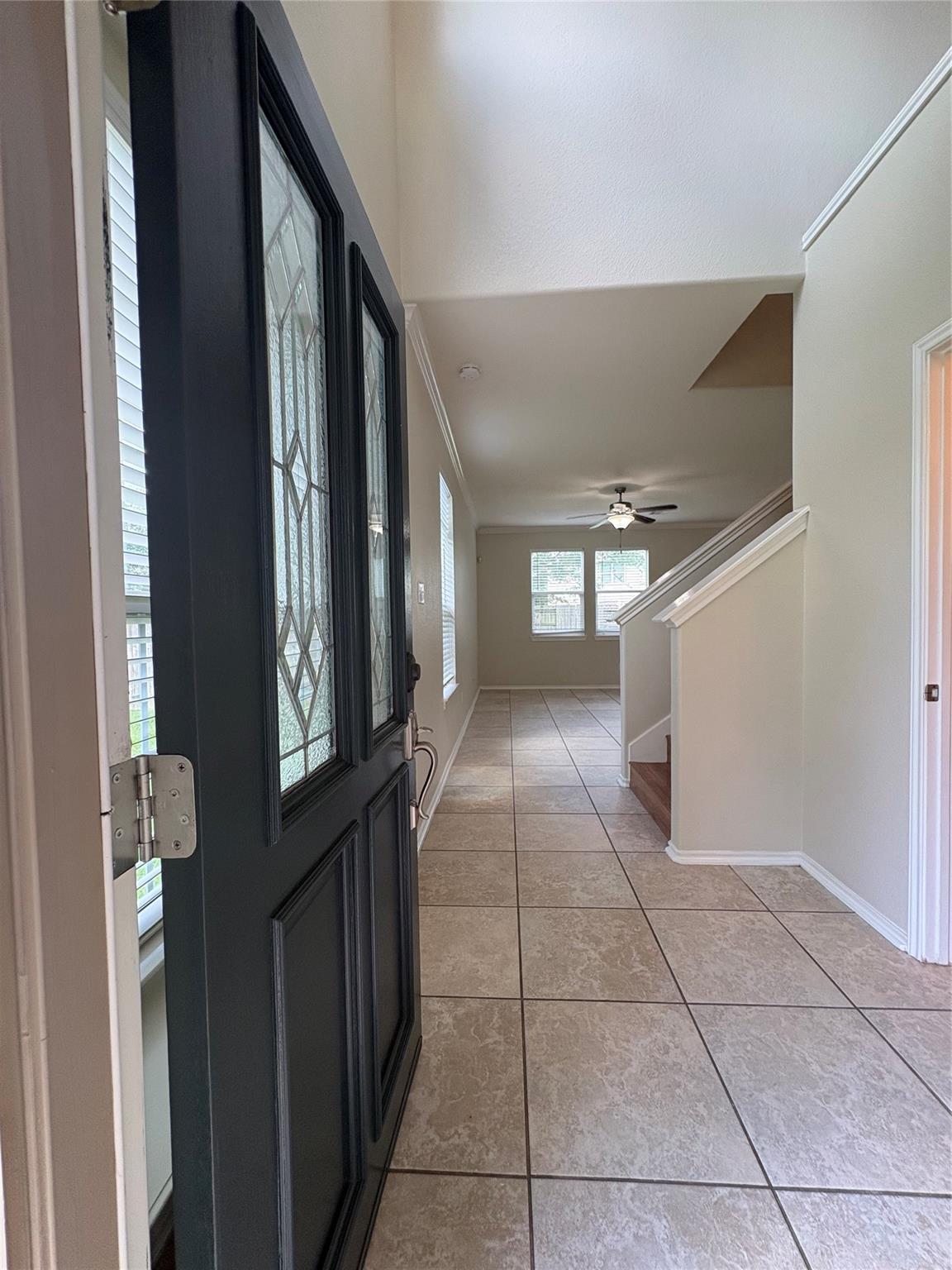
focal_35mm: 14
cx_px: 476
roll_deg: +0.0
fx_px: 513
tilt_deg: -1.2
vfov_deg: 102.1
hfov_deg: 85.7
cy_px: 635
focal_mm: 2.22
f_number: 2.2
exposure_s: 1/120
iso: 200
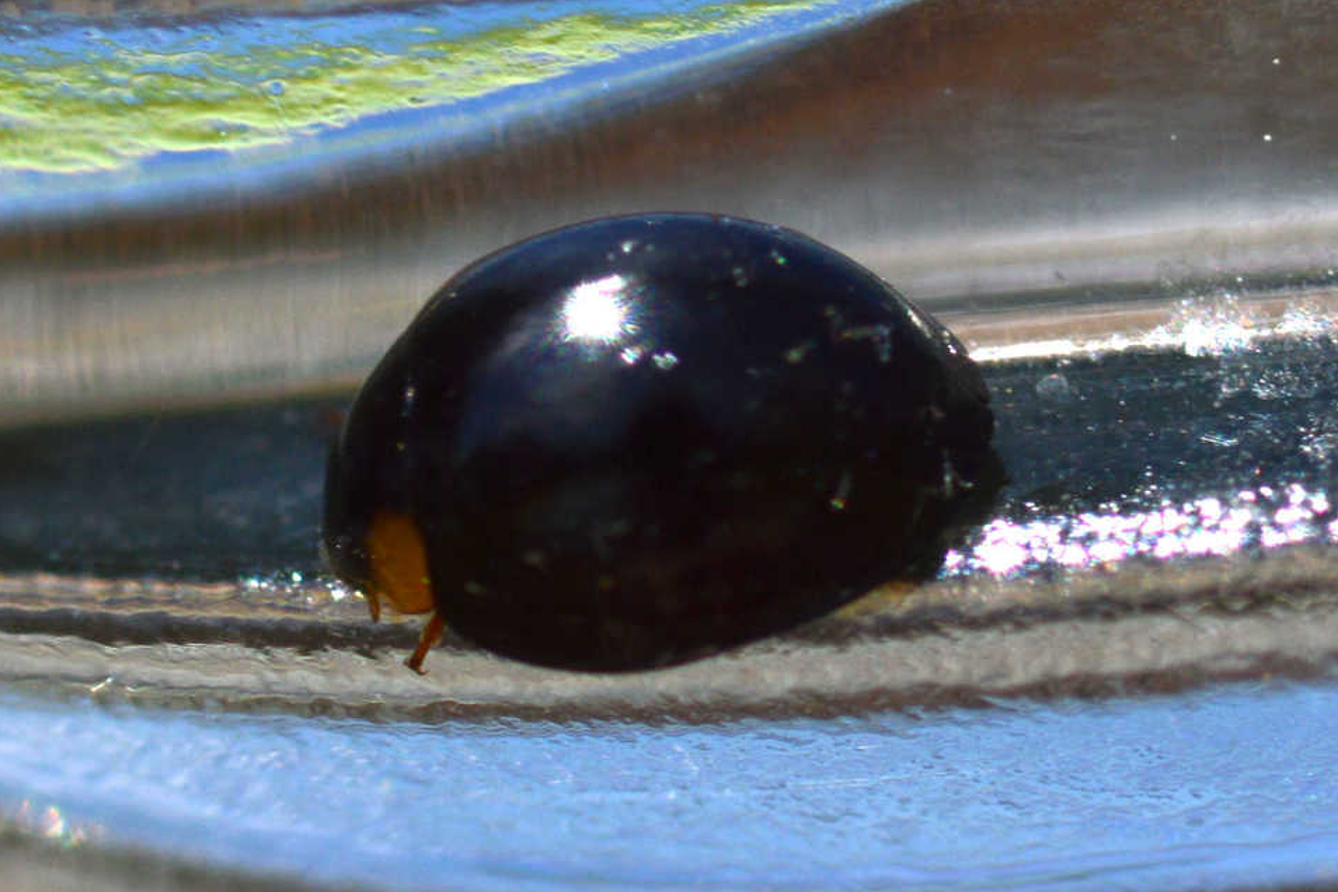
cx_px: 666
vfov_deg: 9.1
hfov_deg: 13.6
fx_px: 5612
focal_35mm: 151
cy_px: 446
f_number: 18
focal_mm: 100
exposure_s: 1/320
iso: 100
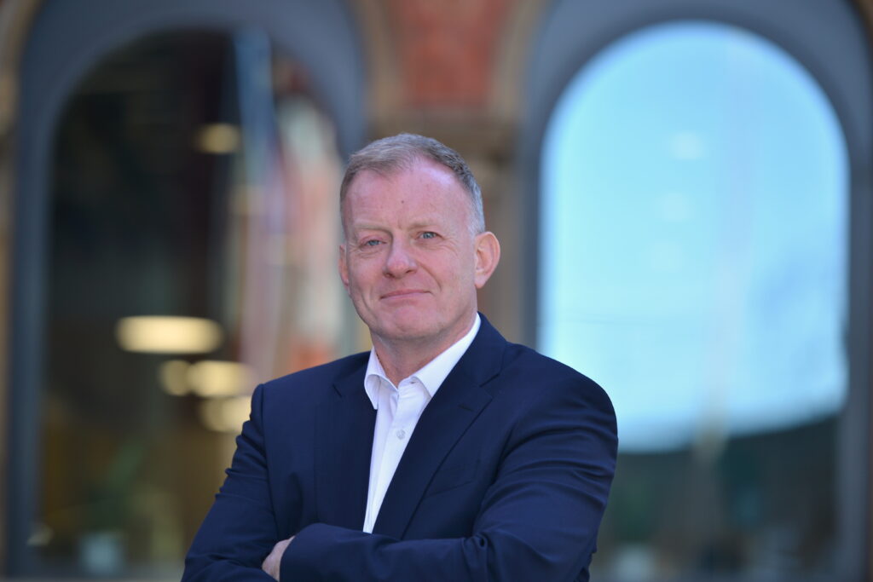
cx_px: 436
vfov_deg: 8.1
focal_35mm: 170
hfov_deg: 12.1
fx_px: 4123
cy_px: 291
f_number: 3.2
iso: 100
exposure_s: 1/200
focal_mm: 170
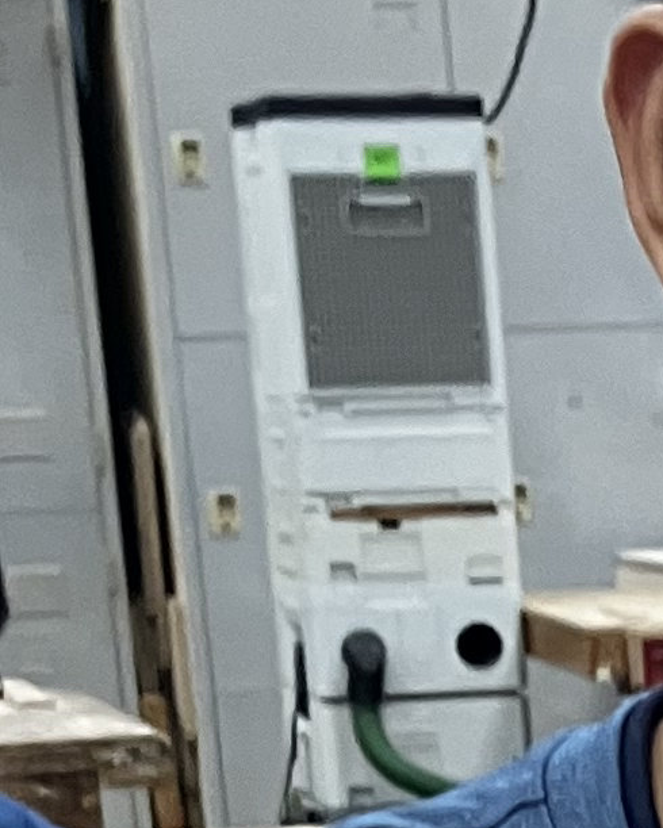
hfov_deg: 7.8
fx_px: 4413
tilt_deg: -13.7
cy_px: 1527
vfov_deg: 10.1
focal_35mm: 180
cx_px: 1721
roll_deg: +1.5
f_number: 1.8
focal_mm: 3.99
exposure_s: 1/60
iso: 125
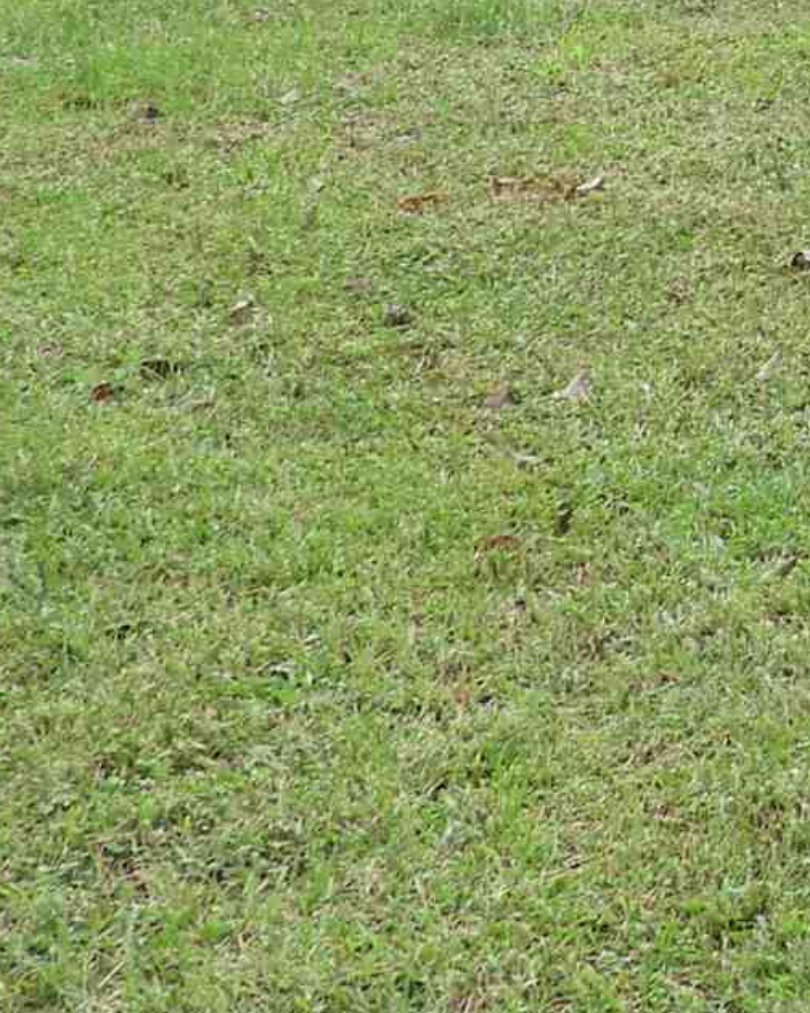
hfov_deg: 9.0
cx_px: 1863
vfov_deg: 11.8
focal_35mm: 157
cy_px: -416
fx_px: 4705
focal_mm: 5.9
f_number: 4
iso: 140
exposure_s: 1/160
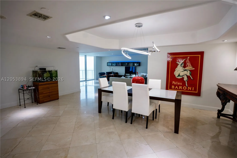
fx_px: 105
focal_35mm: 16
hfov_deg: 96.7
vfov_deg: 73.7
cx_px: 118
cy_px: 79
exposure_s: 1/80
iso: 100
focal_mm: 16
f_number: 4
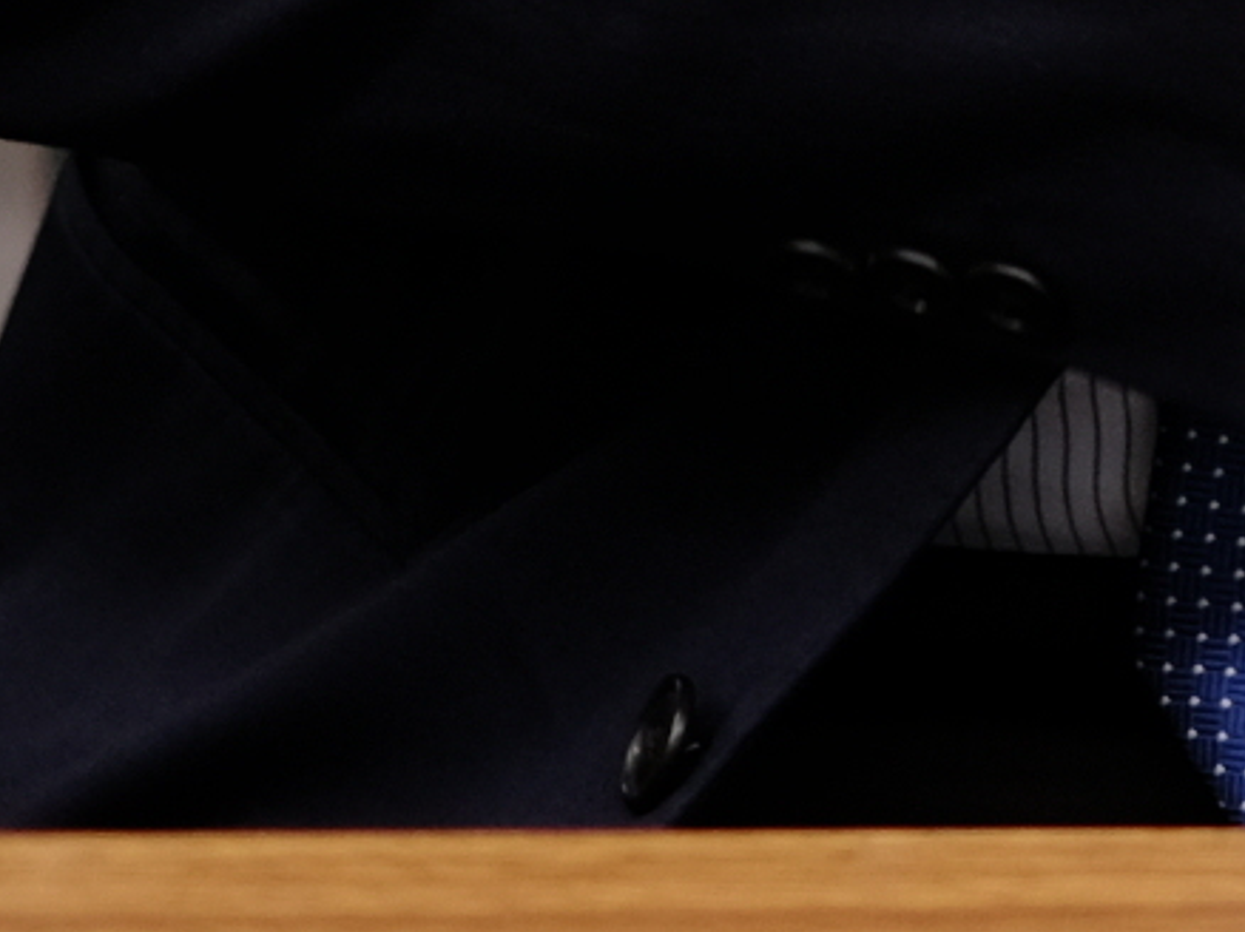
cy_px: -1813
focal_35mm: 363
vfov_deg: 4.0
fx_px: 13049
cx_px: 1666
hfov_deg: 5.4
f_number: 1.4
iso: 320
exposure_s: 1/170
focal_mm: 35
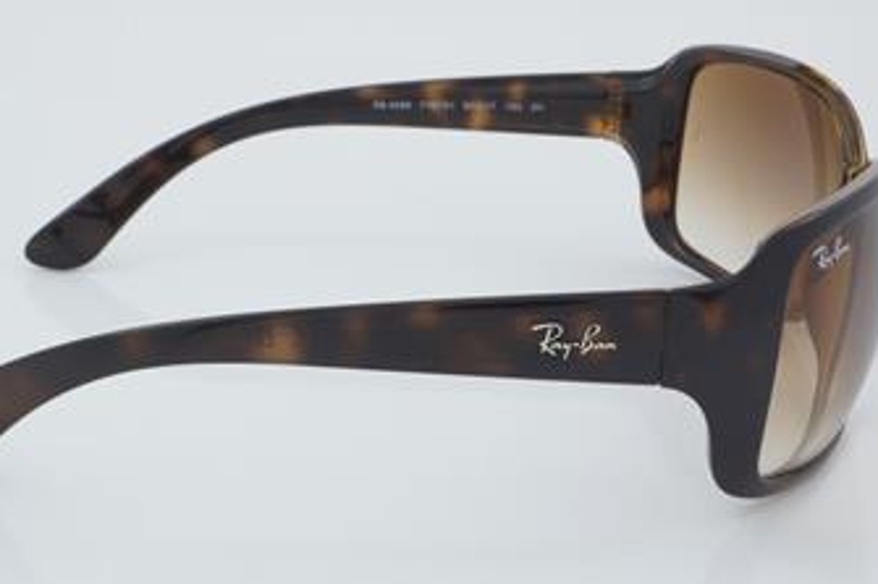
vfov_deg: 16.9
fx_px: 1965
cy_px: 301
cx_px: 391
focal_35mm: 81
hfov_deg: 25.2
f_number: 32
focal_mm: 45
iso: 100
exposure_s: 1/4
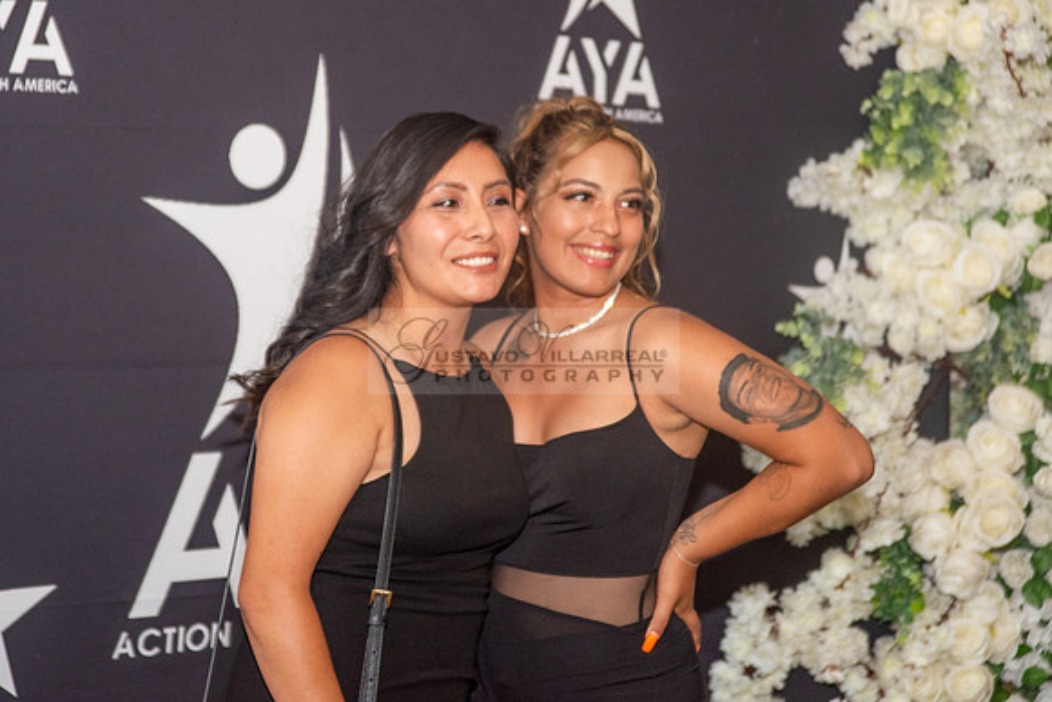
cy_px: 288
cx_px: 458
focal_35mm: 93
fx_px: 2727
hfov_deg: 21.8
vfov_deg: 14.7
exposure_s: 1/160
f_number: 4
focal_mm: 75
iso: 640
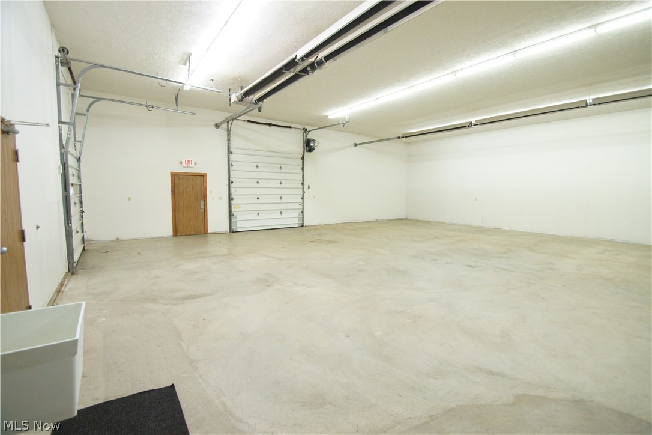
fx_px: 272
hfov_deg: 100.4
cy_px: 218
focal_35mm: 15
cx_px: 326
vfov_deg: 77.3
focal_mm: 10
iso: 1600
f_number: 3.5
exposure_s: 1/50
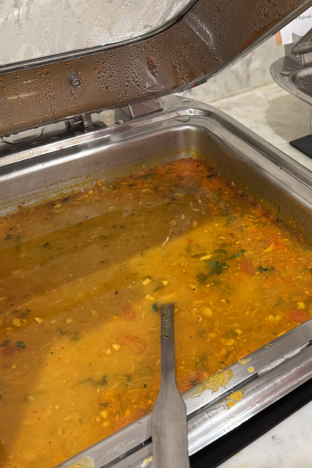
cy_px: 213
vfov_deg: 44.5
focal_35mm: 44
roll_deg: -2.5
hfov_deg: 29.6
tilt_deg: -36.5
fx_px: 572
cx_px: 265
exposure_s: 1/50
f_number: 1.78
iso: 250
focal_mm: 6.76
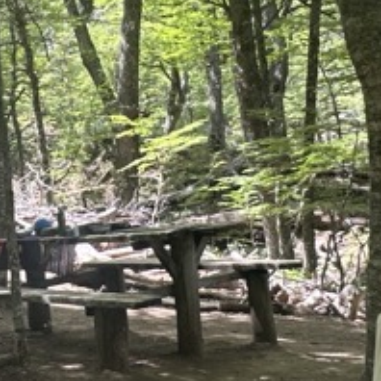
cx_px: 37
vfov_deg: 26.5
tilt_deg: +6.9
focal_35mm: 64
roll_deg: +8.0
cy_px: 85
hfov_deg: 26.0
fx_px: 797
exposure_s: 1/146
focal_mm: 2.22
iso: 40
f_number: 2.2
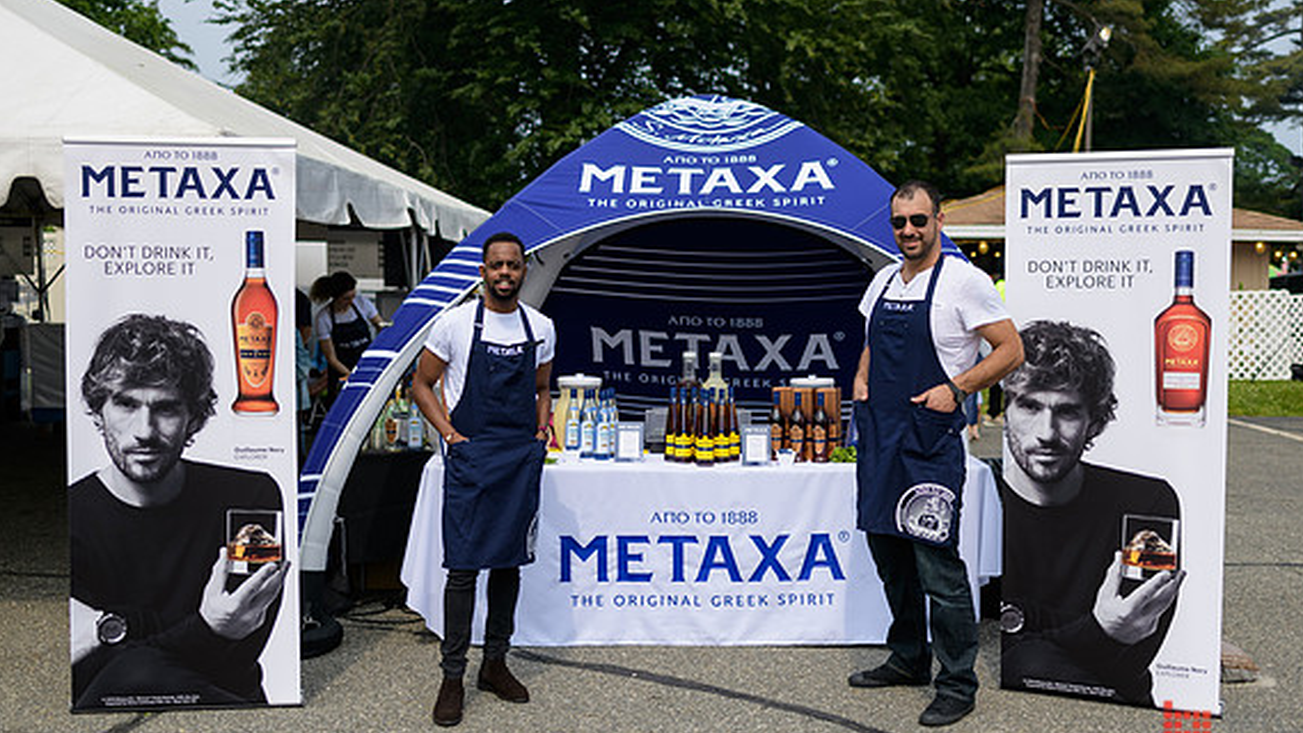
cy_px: 387
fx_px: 1520
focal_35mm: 44
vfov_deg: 27.1
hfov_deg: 46.4
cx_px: 662
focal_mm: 35
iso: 100
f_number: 2
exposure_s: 1/5000
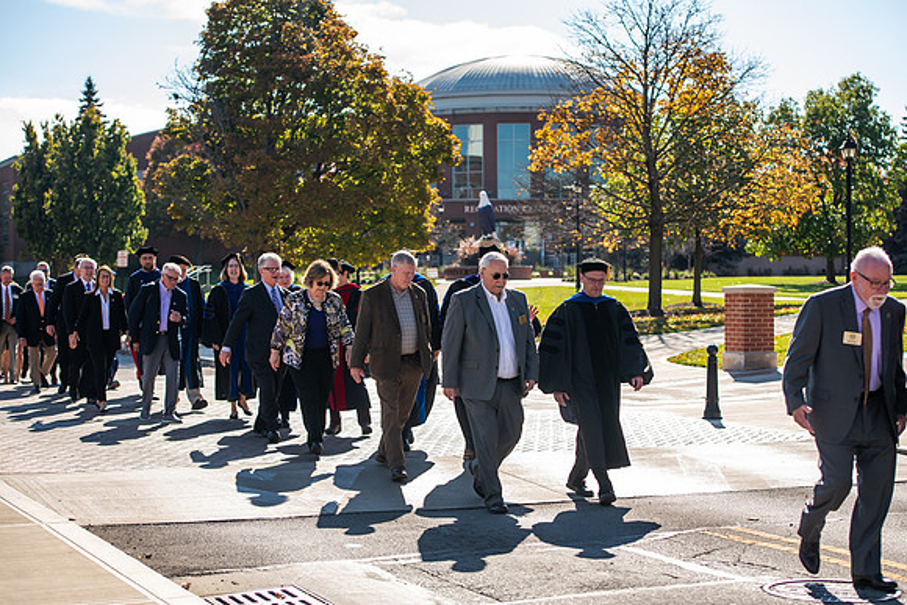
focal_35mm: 70
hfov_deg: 28.8
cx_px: 454
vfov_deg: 19.5
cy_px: 302
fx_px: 1764
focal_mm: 70
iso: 160
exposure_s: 1/800
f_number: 4
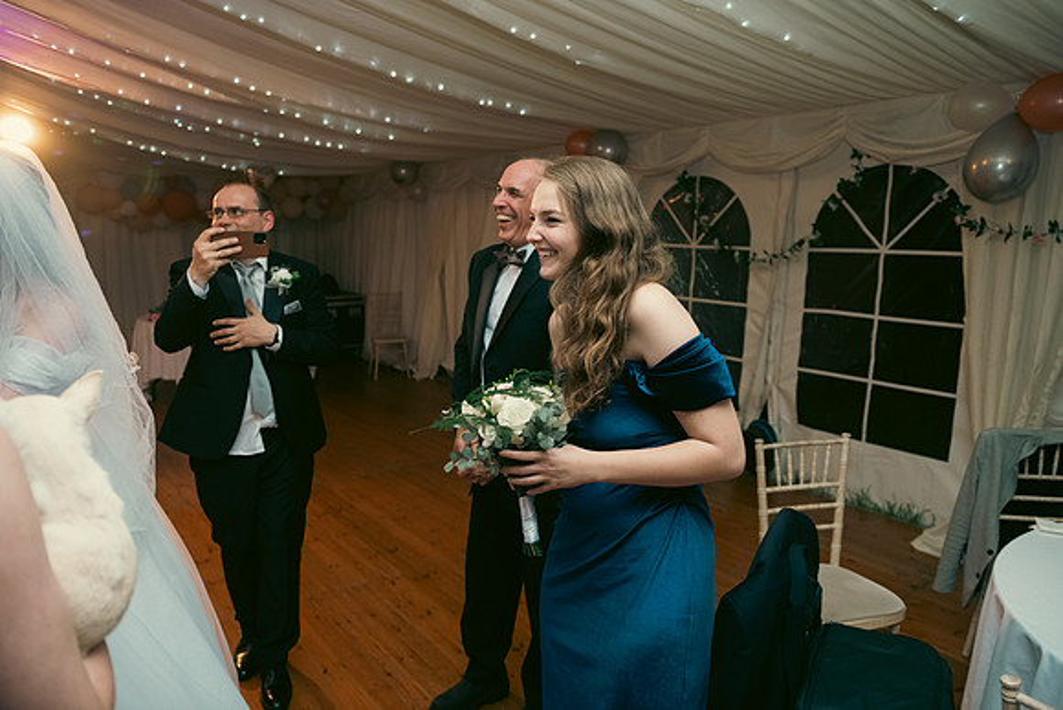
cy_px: 355
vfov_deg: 49.6
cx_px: 532
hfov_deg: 69.4
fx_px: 768
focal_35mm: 26
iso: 800
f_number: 3.5
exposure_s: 1/160
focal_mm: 26
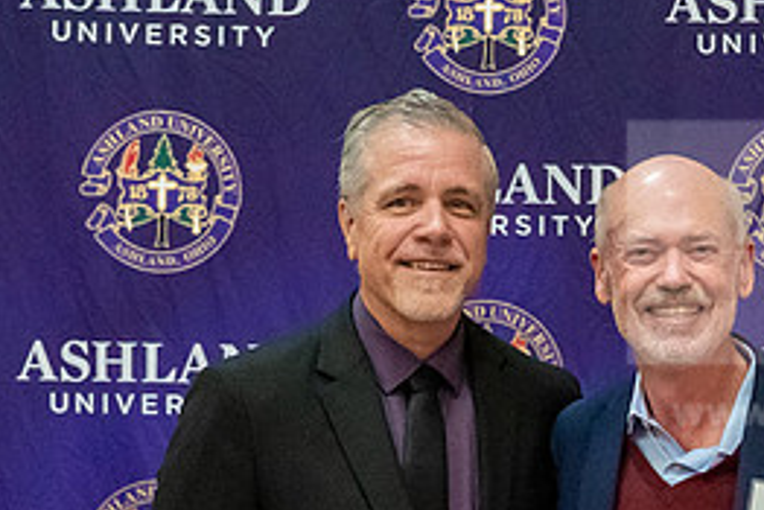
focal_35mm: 106
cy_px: 513
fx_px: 2251
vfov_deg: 12.8
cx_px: 570
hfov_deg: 19.1
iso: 5000
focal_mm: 30
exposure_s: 1/400
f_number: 2.8
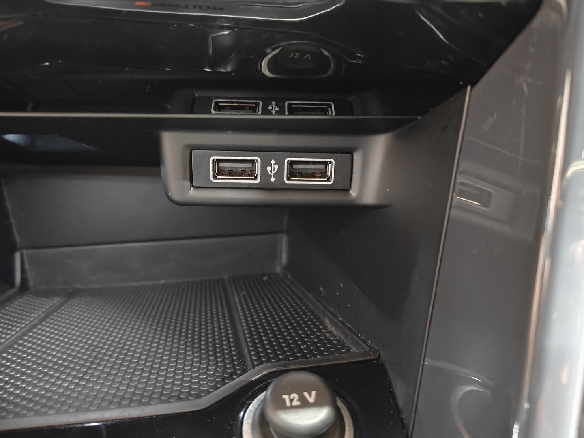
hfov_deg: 60.0
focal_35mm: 30
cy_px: 219
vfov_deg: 46.8
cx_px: 292
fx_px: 506
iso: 6400
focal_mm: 5.59
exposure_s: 1/11
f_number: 1.8
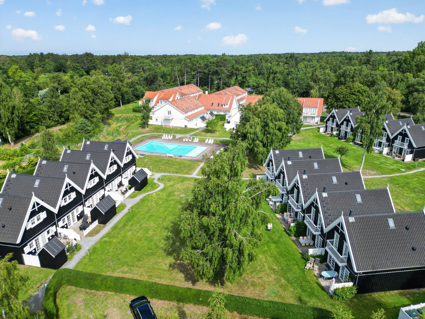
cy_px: 160
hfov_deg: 71.6
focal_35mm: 24
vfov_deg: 56.8
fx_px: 295
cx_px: 212
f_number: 1.7
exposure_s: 1/2500
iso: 120
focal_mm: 6.7
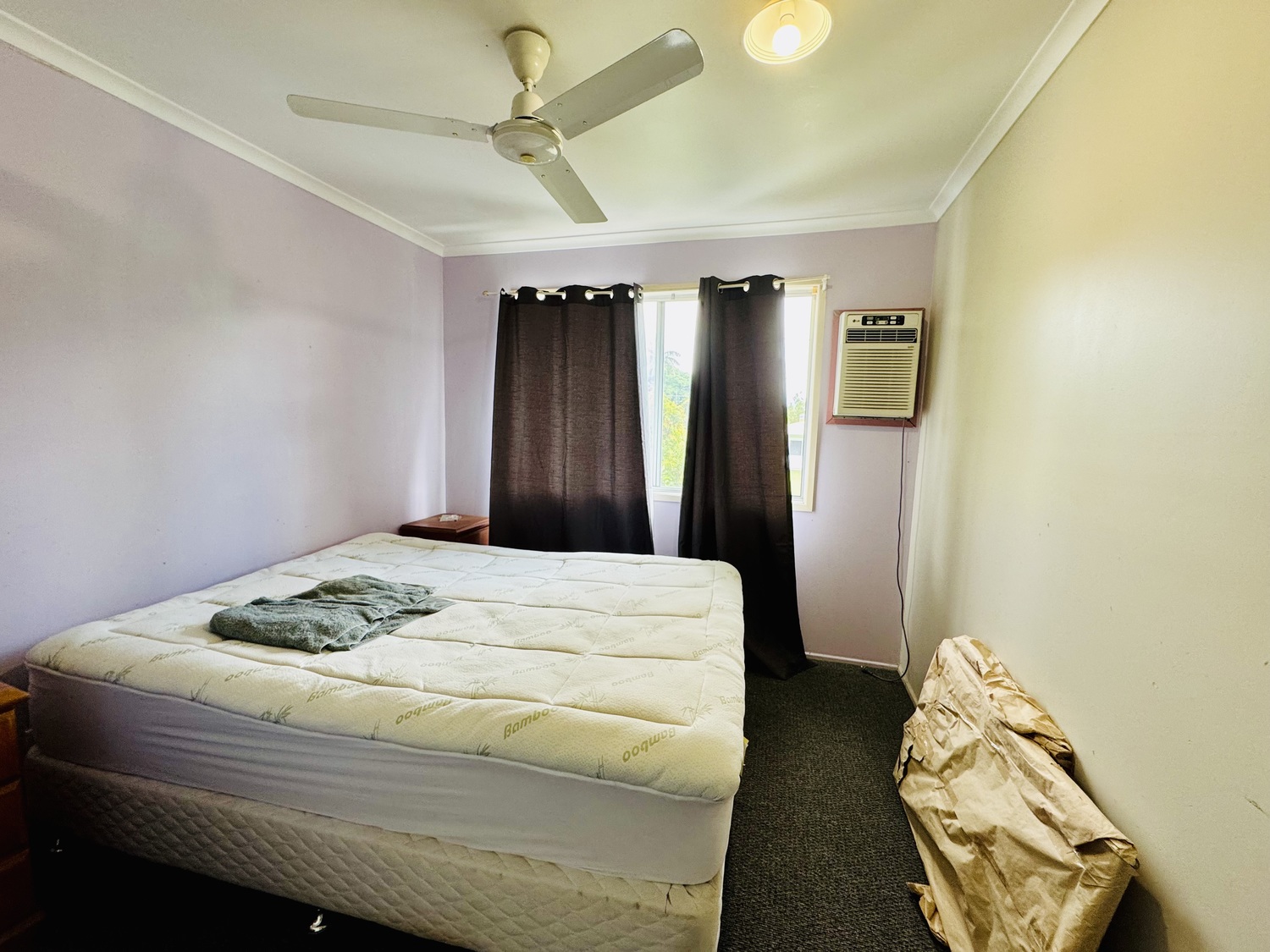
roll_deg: -1.6
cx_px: 635
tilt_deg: -6.8
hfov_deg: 102.1
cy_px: 476
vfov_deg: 85.7
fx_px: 514
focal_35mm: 14
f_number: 2.2
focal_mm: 2.22
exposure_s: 1/100
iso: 160
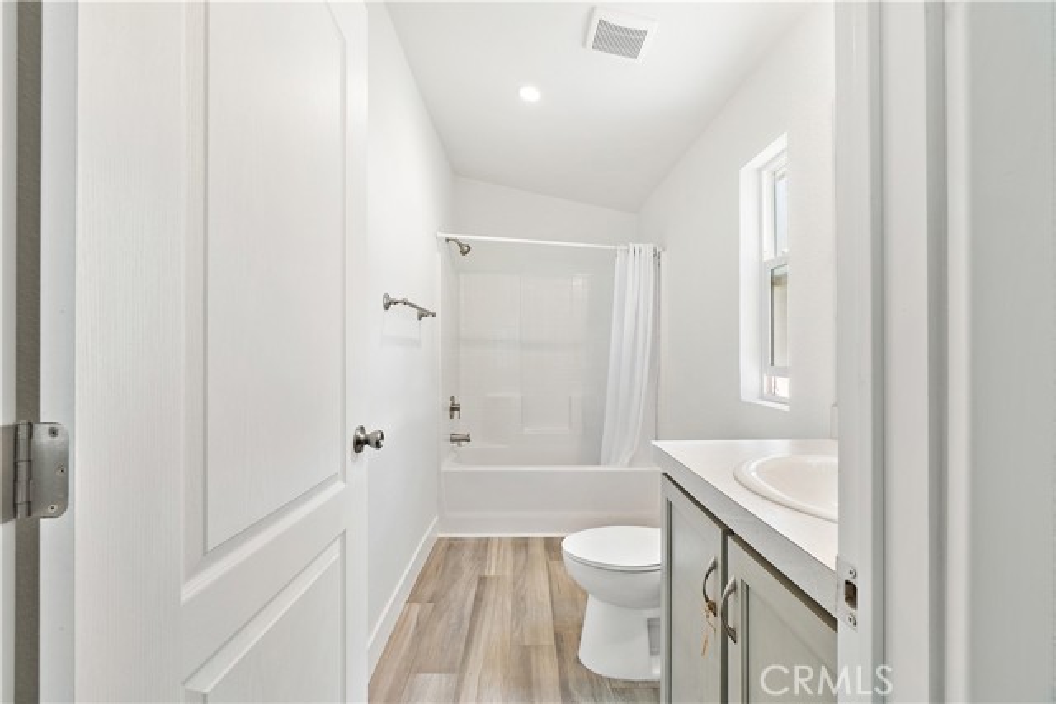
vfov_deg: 77.4
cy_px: 352
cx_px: 528
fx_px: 440
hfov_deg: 100.4
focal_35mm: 15
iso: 100
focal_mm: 10
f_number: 9
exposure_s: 1/2
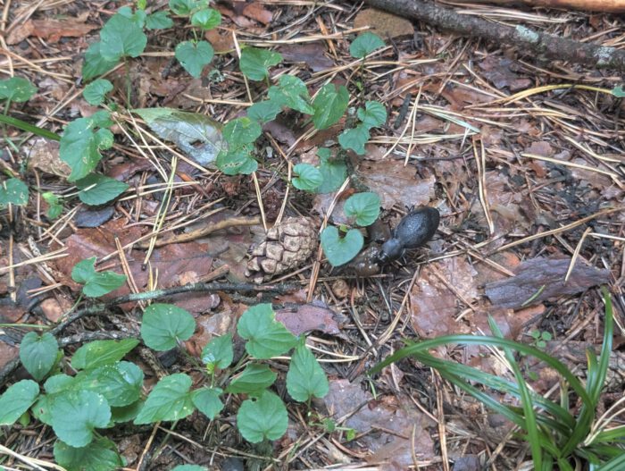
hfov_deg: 38.9
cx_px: 312
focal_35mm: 49
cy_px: 236
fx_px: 886
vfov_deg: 29.7
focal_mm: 6.9
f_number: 1.68
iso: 437
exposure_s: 1/123
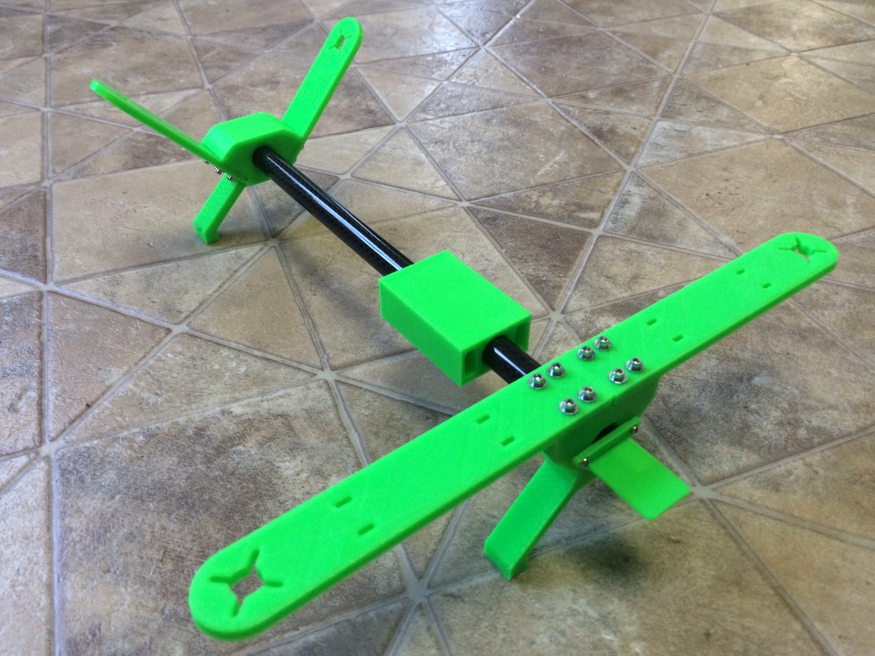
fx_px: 733
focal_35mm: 29
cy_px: 328
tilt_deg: -38.7
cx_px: 438
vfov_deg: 48.2
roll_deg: +0.8
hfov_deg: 61.7
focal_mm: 4.15
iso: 125
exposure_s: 1/30
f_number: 2.2
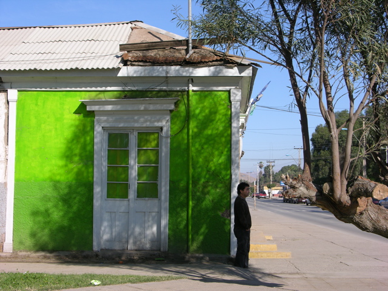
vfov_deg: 22.3
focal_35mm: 66
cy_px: 146
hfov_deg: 29.4
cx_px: 194
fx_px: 740
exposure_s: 1/237
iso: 50
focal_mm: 16.8
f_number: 5.8
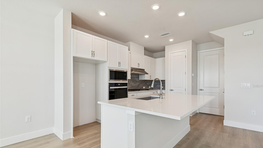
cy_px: 86
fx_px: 112
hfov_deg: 99.4
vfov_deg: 66.7
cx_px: 134
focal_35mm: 16
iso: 100
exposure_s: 1/8
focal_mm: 10
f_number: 7.1
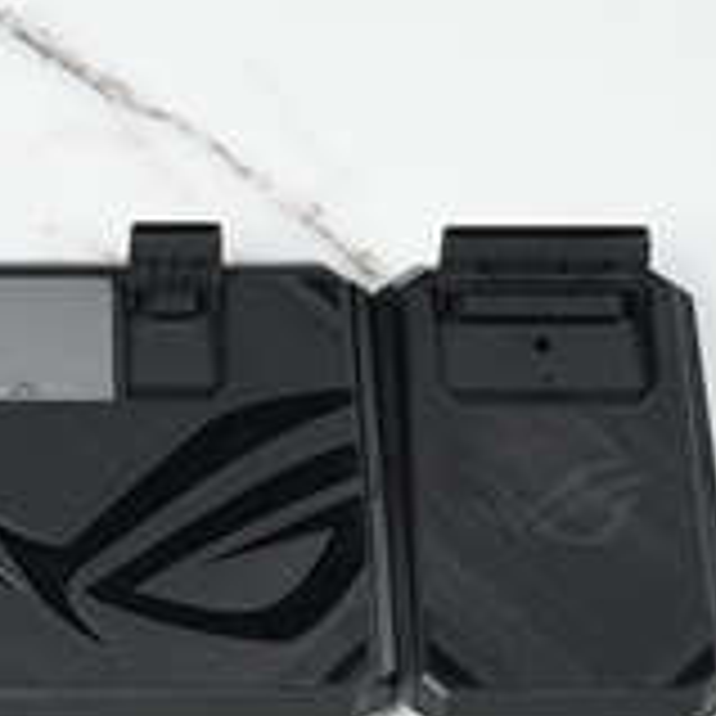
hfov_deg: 18.5
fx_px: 2106
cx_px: -81
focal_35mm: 90
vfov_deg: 19.2
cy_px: 477
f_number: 11
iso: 200
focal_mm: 28
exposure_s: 1/160
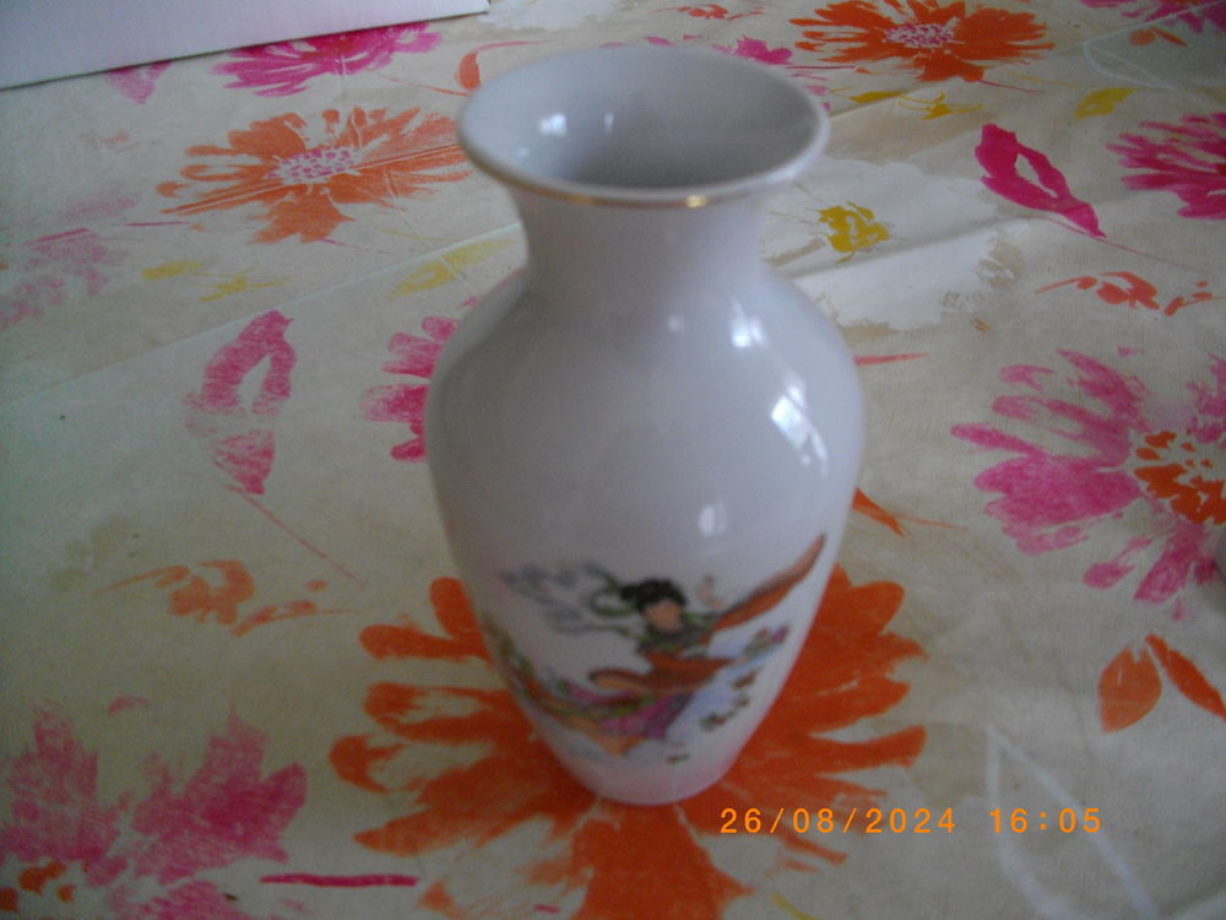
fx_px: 1133
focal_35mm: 32
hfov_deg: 56.8
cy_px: 460
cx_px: 613
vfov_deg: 44.2
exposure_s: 1/60
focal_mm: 5.7
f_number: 2.9
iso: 200
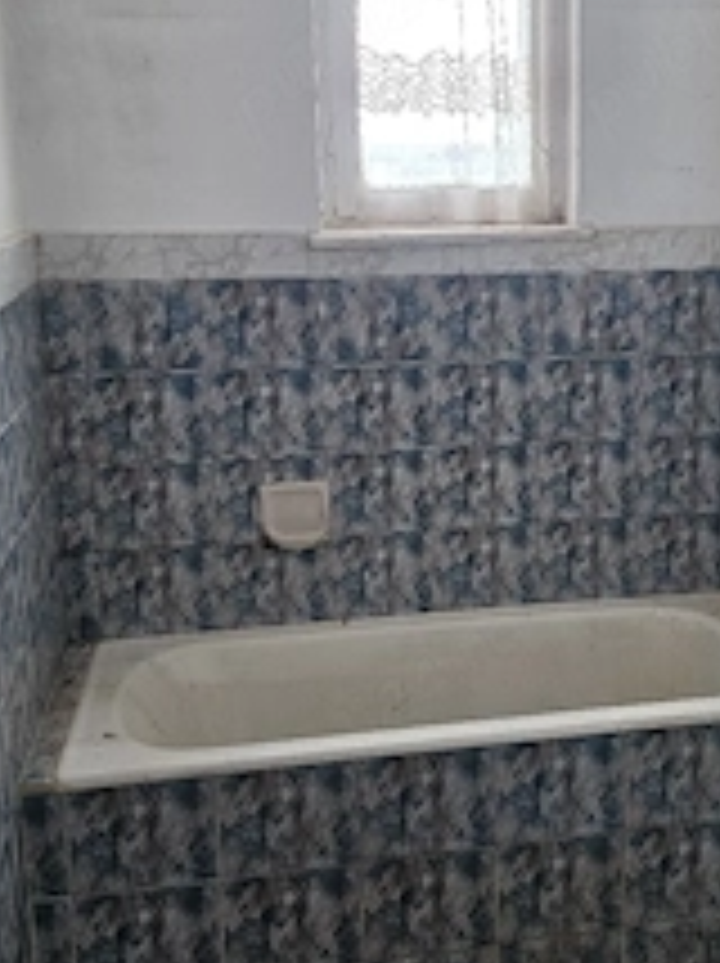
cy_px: 423
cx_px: 468
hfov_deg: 33.3
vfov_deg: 43.8
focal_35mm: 43
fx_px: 1195
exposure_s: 1/101
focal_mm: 6.5
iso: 100
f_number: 1.4
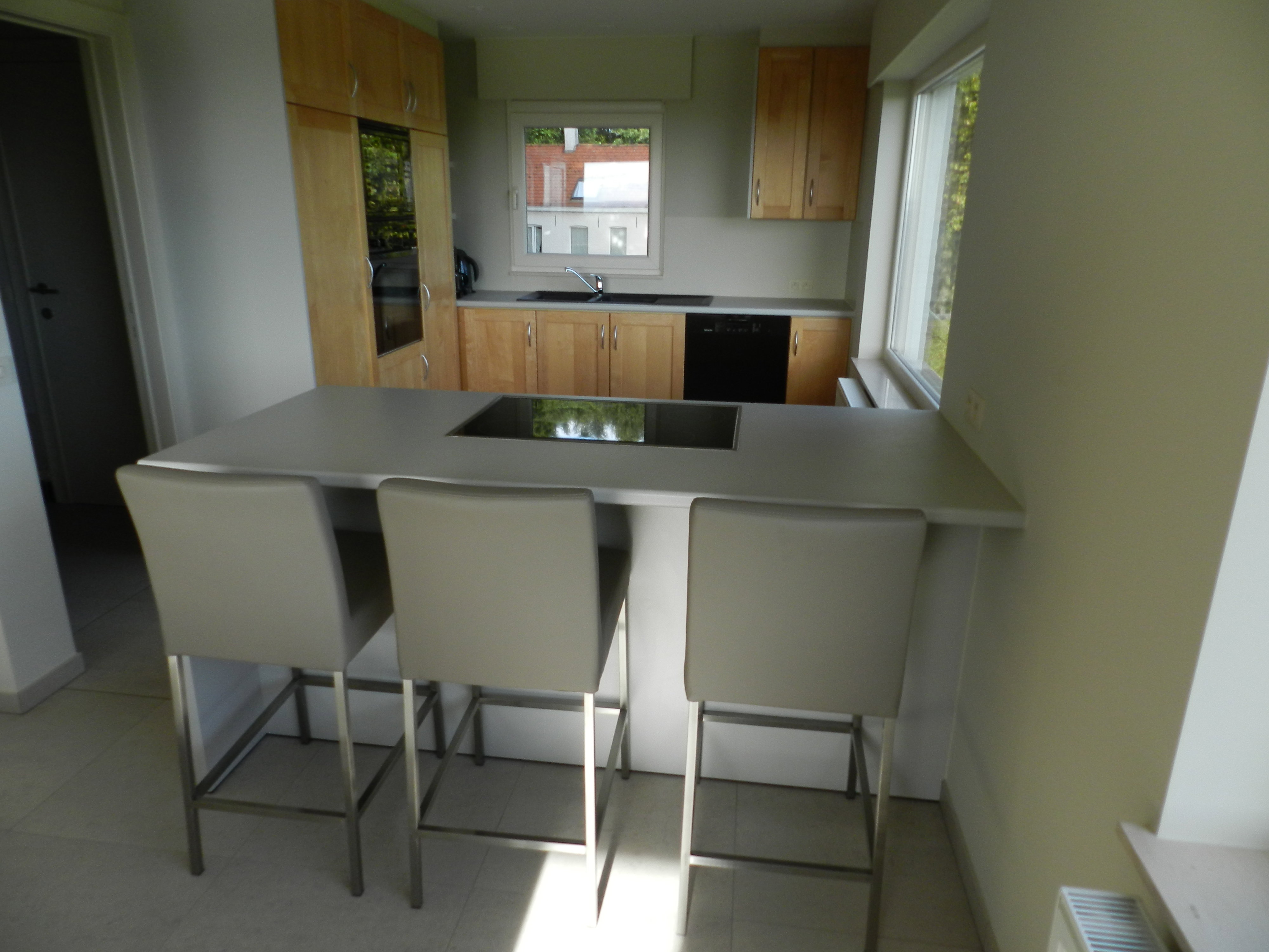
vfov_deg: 58.9
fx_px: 843
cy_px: 476
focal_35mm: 23
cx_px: 634
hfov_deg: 73.9
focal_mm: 4
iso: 160
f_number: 3.4
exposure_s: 1/250
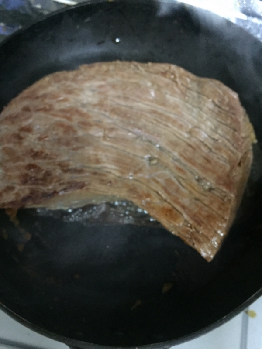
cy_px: 174
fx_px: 293
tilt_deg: -69.0
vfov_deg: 61.7
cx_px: 131
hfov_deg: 48.2
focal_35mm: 29
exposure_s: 1/15
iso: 400
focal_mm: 4.15
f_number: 2.2
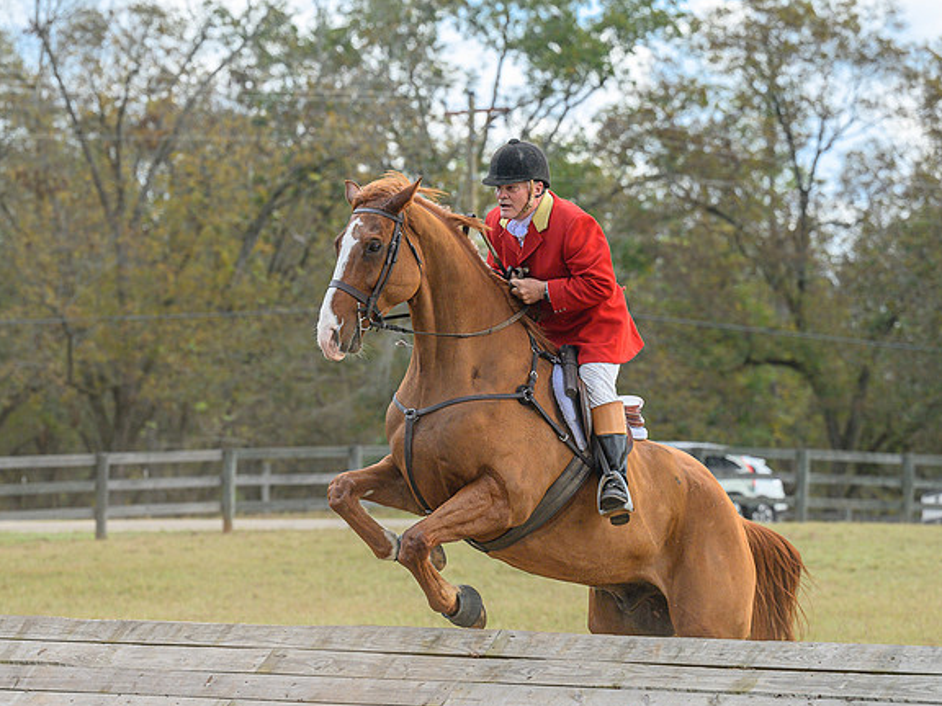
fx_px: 4300
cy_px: 442
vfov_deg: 9.4
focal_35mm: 158
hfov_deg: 12.5
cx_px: 349
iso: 640
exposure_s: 1/1000
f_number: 3.5
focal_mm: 102
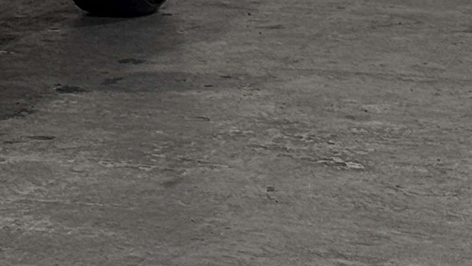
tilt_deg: +0.7
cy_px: -406
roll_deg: -0.3
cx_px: -575
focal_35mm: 252
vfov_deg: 4.7
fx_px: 3154
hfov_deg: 8.0
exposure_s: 1/60
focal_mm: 6.76
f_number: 1.78
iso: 50
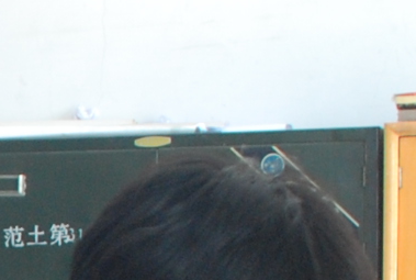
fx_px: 2654
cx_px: -479
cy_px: 548
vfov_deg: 5.9
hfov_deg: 8.4
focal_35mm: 229
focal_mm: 20
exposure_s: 1/20
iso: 400
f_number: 3.8
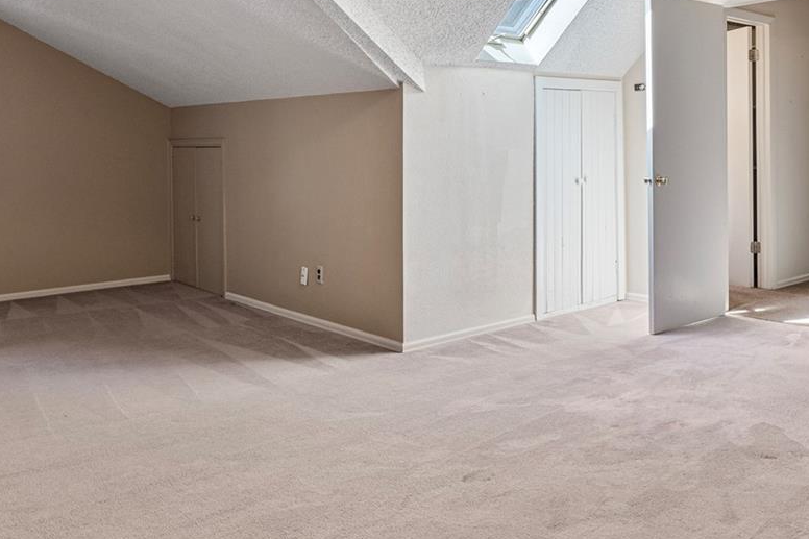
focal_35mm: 34
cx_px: 496
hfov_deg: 55.2
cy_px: 156
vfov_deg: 38.1
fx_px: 765
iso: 250
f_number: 8
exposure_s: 1/2
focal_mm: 11
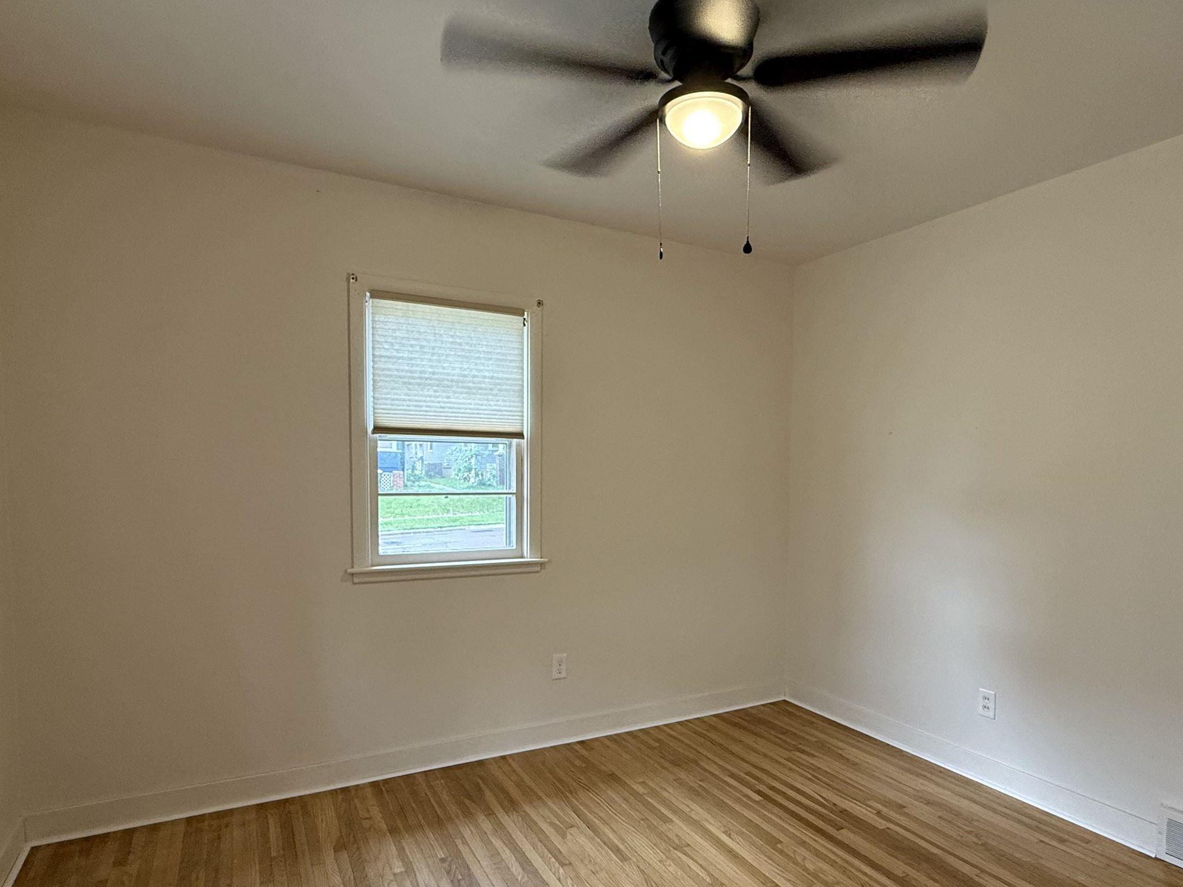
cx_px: 636
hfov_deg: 78.9
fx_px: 718
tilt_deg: -3.2
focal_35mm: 21
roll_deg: -1.3
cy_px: 514
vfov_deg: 63.1
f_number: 2.2
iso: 250
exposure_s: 1/60
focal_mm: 2.22
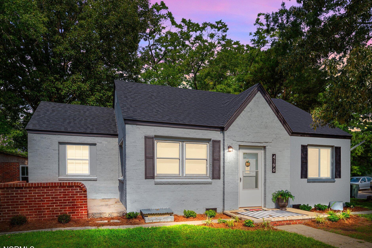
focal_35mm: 24
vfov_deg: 53.2
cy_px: 126
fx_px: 248
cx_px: 181
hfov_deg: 73.7
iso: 100
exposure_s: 1/320
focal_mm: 22
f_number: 8
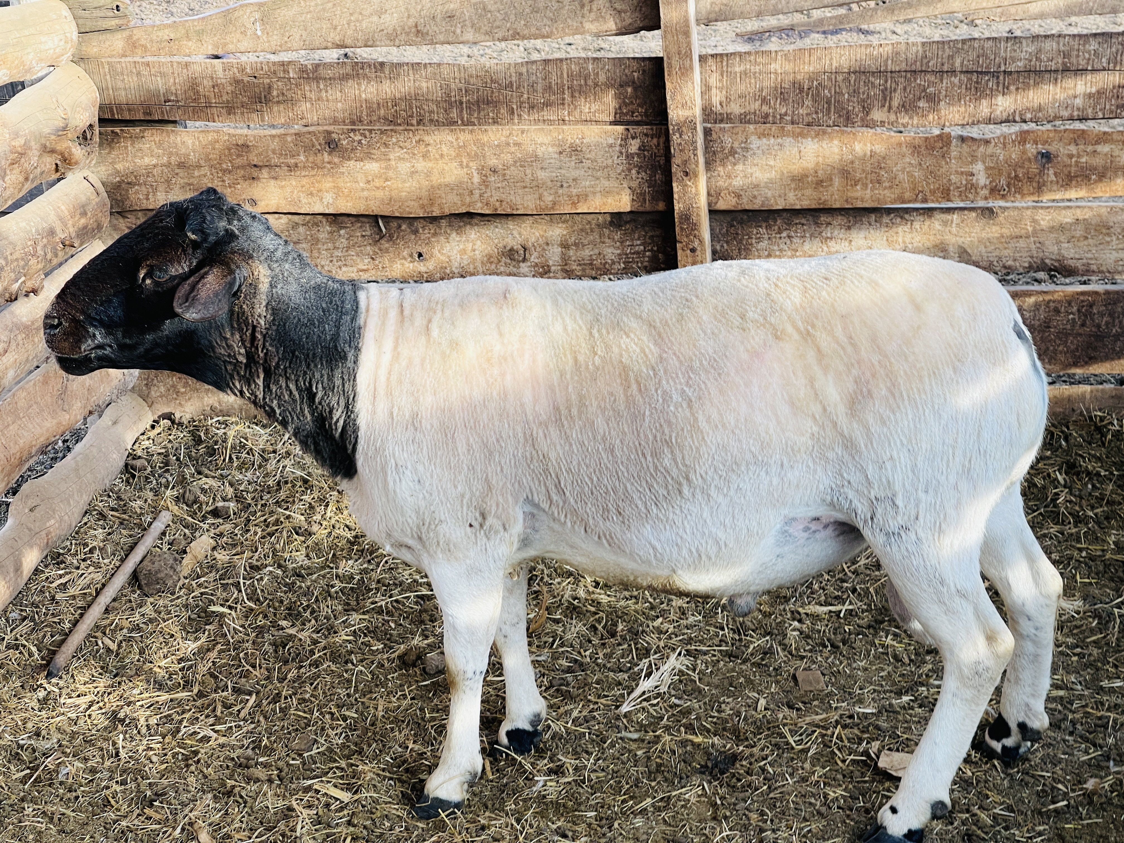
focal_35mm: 64
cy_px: 422
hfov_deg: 30.3
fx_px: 2078
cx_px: 562
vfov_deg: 22.9
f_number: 2.2
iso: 50
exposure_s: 1/99
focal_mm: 7.5
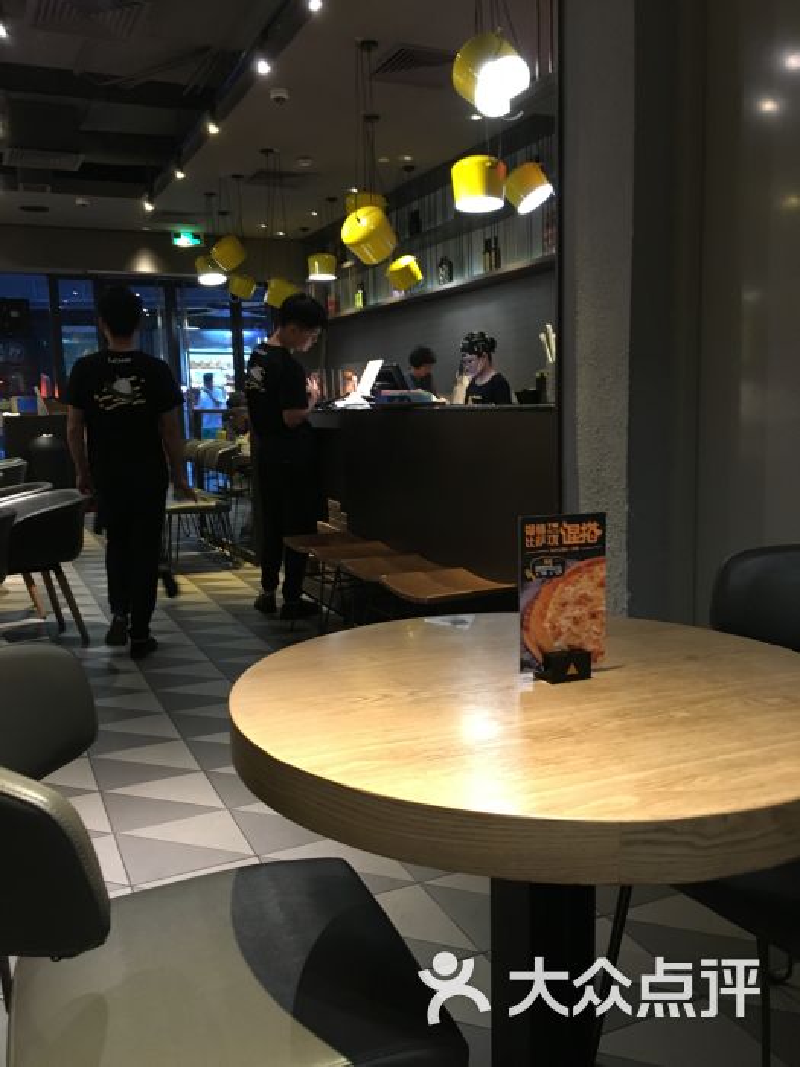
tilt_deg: -7.7
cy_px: 534
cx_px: 400
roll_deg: +0.0
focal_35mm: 29
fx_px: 894
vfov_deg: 61.7
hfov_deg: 48.2
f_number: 2.2
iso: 200
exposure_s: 1/20
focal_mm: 4.15
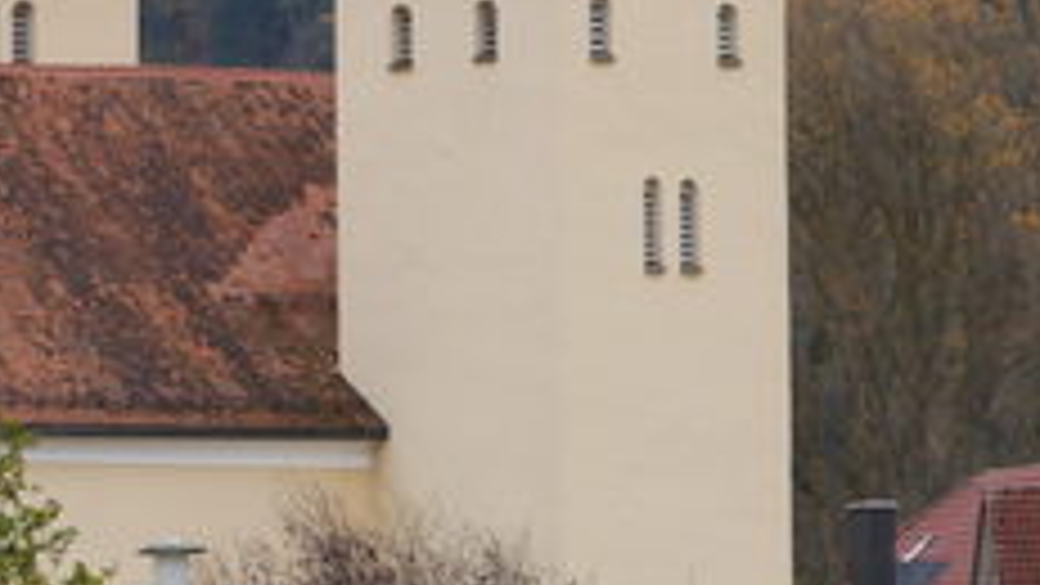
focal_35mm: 531
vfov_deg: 2.3
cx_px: -113
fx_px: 14645
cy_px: 385
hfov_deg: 4.1
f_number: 5.4
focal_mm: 88
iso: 200
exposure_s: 1/200
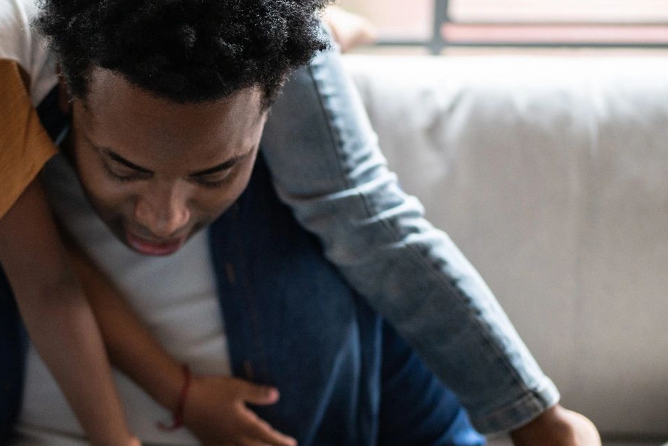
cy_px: 290
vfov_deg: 17.2
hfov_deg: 25.2
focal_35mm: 79
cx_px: 122
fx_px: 1466
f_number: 1.2
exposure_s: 1/500
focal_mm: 35
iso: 400
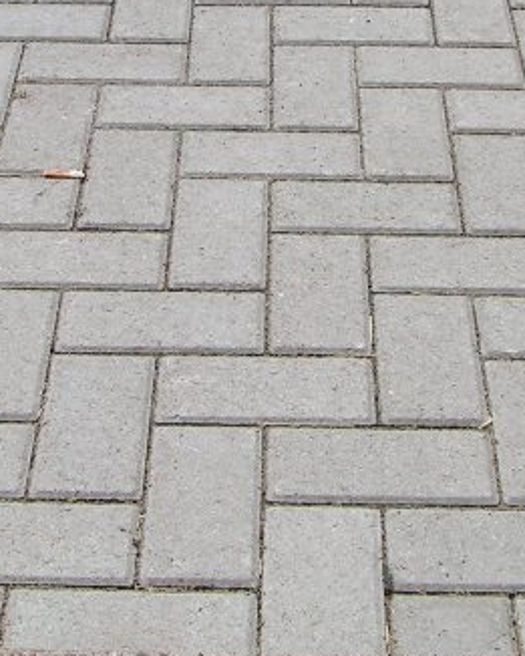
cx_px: 233
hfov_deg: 16.9
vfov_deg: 20.7
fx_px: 1767
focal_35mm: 91
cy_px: 111
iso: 50
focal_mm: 5.8
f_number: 5
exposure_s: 1/200
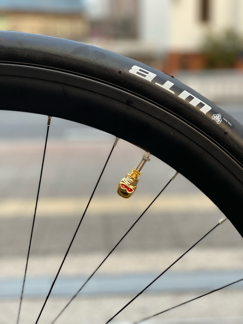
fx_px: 487
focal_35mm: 52
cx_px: 122
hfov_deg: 28.0
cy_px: 162
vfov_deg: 36.8
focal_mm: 6
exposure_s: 1/122
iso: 160
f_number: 2
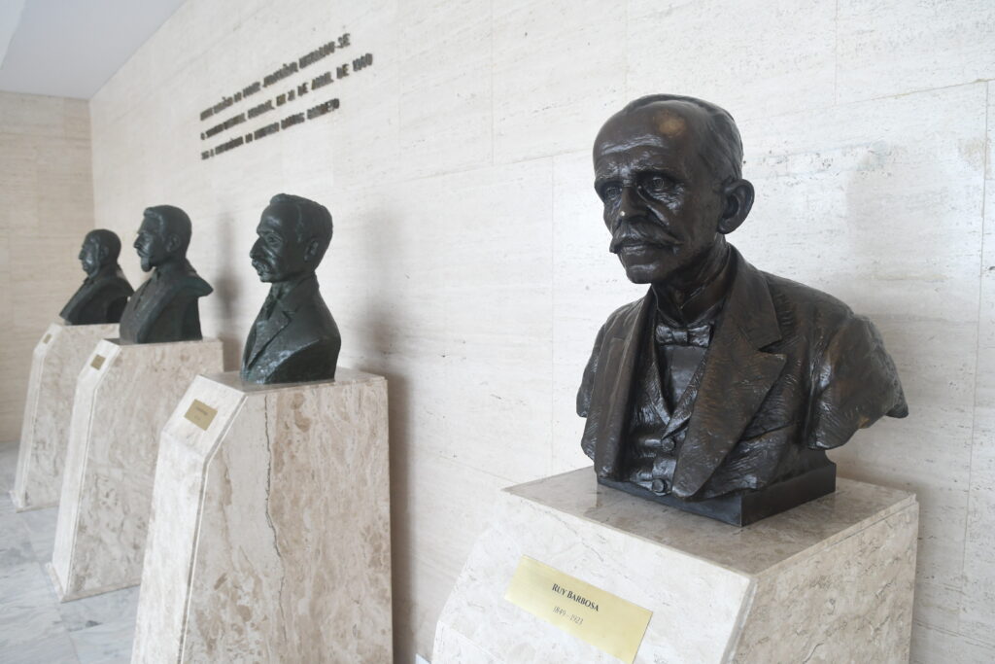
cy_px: 332
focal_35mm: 26
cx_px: 498
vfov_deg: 50.4
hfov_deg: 70.4
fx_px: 705
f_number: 4.5
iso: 1250
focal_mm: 17
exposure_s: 1/80
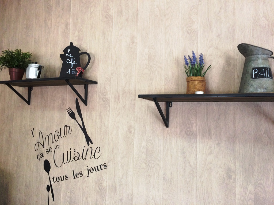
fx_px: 230
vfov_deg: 48.2
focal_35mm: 29
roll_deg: -2.1
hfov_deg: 61.7
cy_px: 102
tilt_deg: +5.9
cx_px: 137
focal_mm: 4.15
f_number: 2.2
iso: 125
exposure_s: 1/33
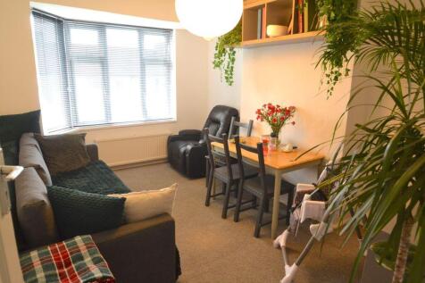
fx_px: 266
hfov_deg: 77.3
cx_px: 212
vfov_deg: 56.1
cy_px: 142
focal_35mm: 22
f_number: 4
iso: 1400
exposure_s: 1/60
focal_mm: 15
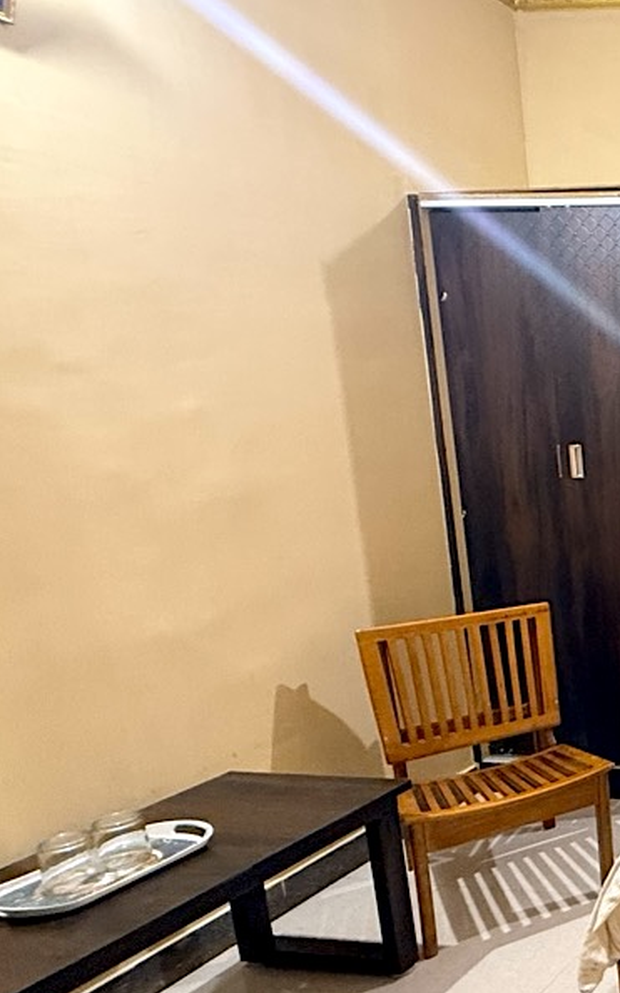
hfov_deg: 24.6
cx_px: 1029
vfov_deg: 59.5
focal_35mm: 32
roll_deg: -0.7
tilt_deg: -10.3
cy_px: 558
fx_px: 866
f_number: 2.2
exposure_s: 1/50
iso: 400
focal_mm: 2.22
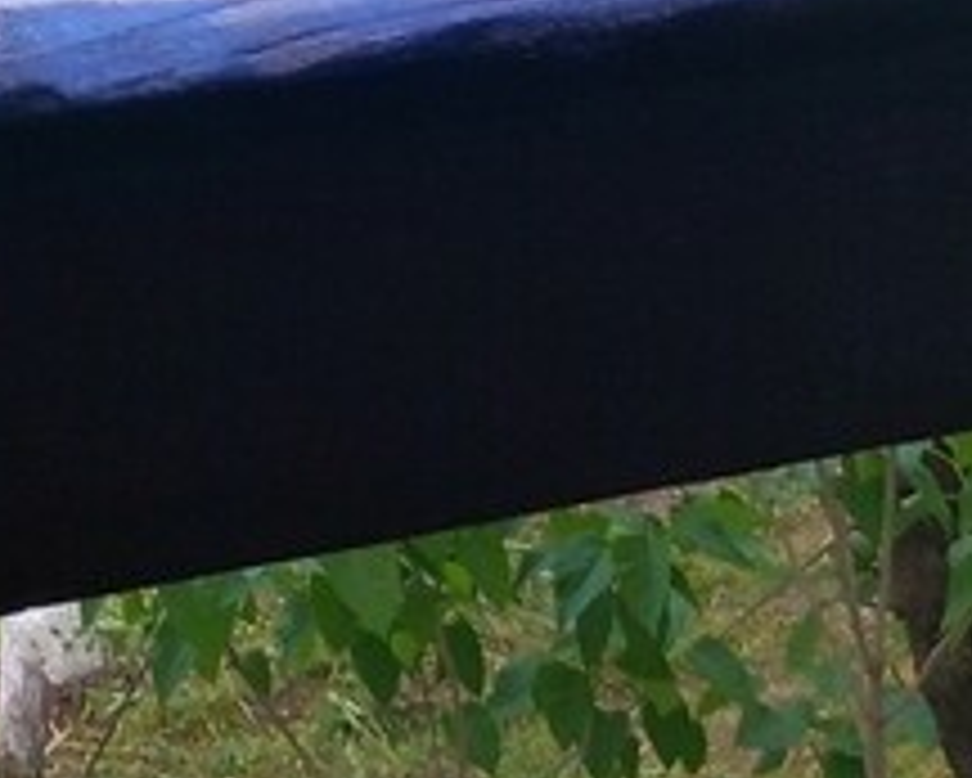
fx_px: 3598
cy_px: -908
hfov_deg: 14.4
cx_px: -495
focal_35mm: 125
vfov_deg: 10.9
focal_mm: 4
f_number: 1.8
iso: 25
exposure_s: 1/50
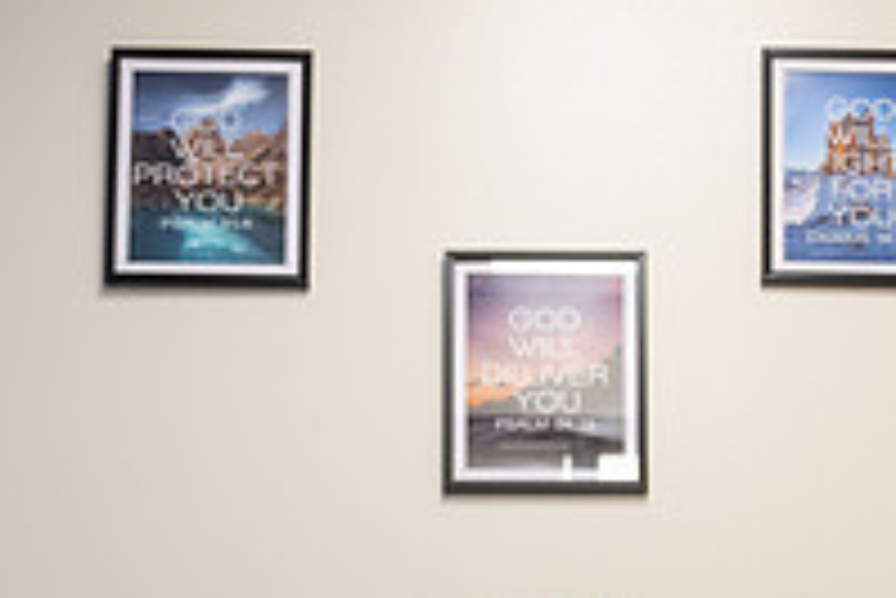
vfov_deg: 17.8
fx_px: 1818
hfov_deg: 27.6
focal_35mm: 73
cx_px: 545
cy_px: 708
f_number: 4
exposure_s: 1/200
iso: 1600
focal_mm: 25
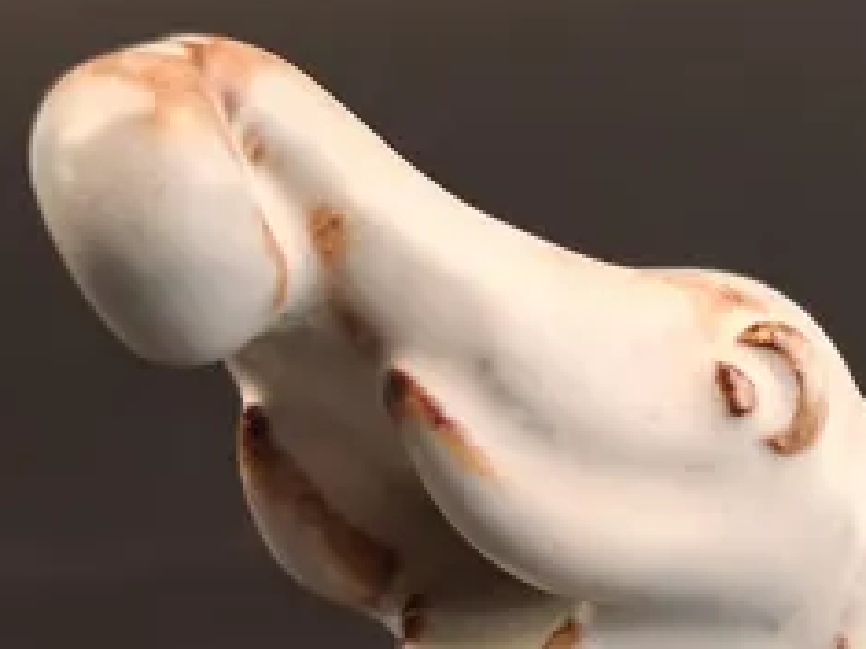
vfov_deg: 15.8
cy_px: 638
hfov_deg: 20.6
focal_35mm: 92
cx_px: 862
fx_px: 2300
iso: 400
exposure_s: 1/50
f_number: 1.8
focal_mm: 4
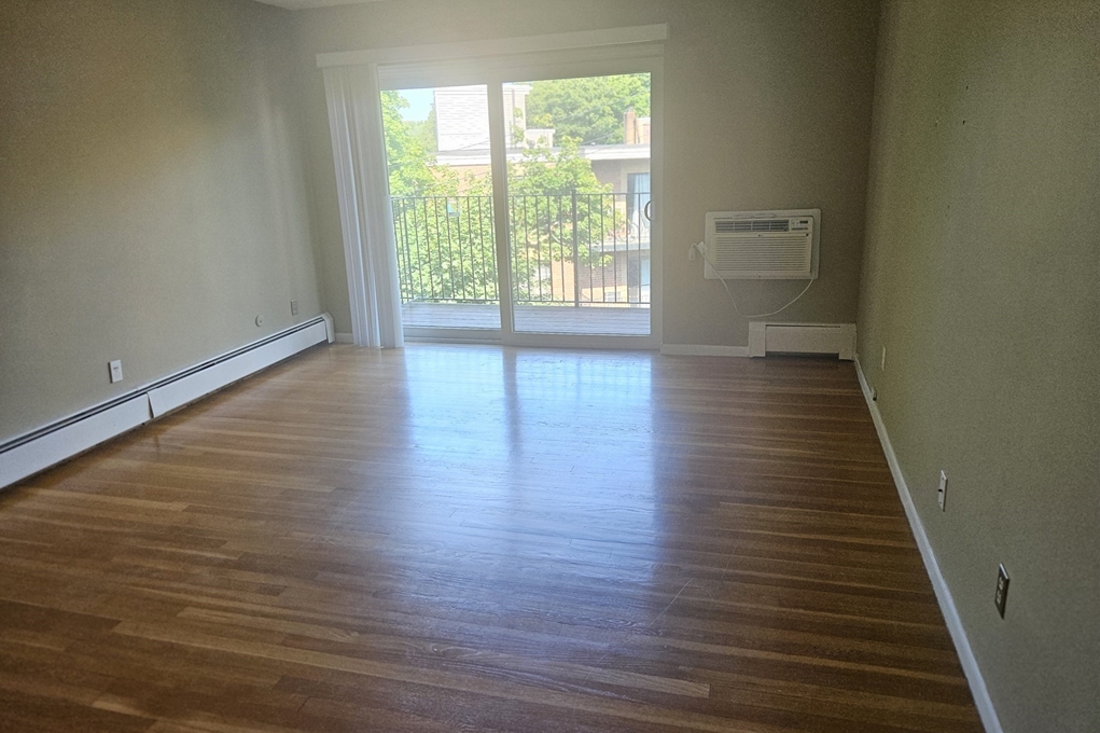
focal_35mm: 24
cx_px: 549
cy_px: 337
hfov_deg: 73.8
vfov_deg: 53.0
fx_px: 733
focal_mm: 5.4
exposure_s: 1/120
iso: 100
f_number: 1.8
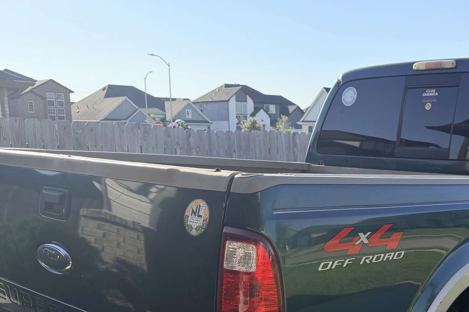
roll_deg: -0.6
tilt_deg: -14.0
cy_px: 282
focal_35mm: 47
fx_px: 612
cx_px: 333
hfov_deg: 41.1
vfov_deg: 27.6
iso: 100
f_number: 1.78
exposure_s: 1/3145
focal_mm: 6.76
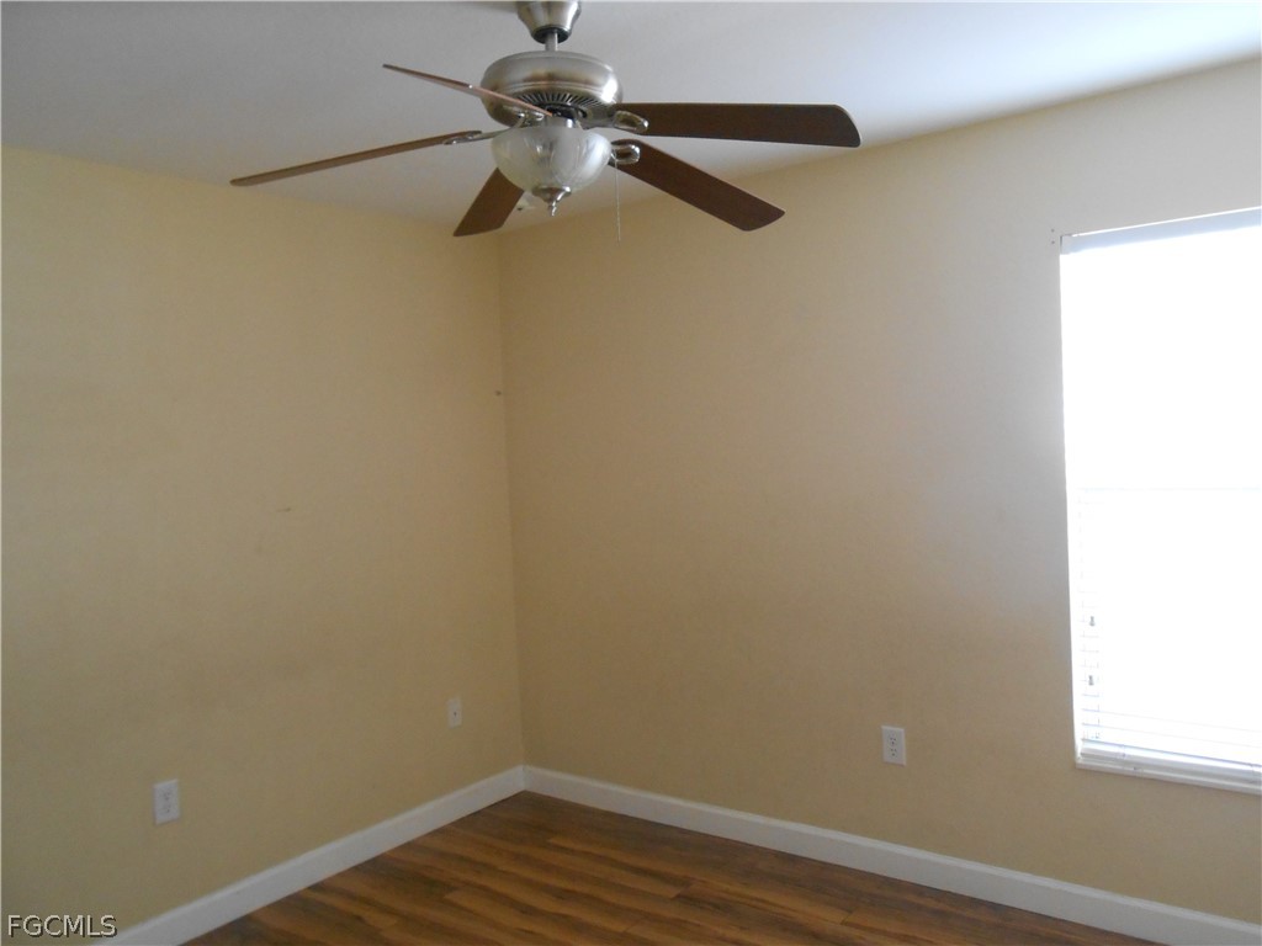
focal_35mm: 26
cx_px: 631
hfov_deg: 67.3
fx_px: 948
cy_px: 473
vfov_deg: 53.1
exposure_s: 1/30
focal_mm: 4.6
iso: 320
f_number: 3.5
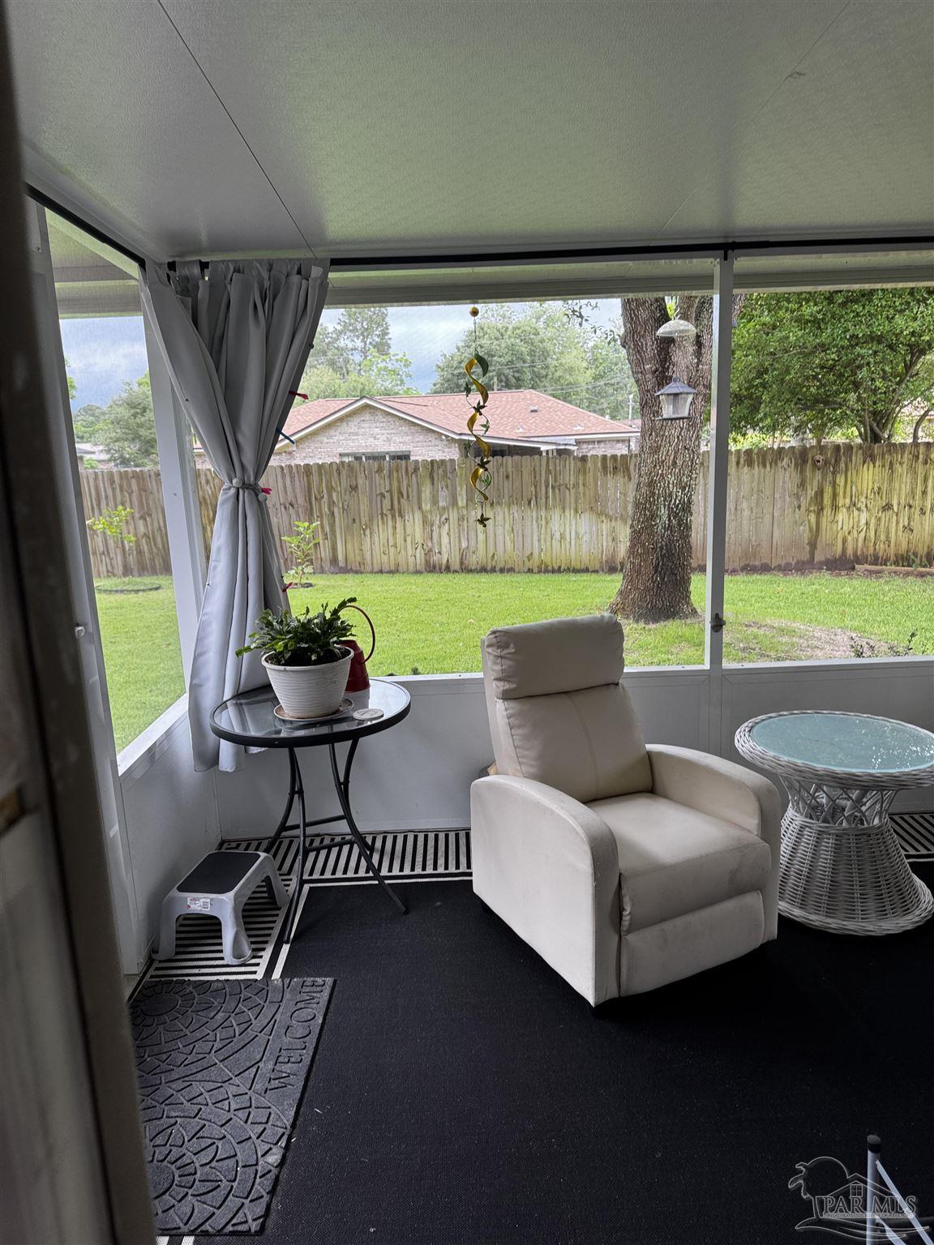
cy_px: 622
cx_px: 467
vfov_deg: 71.6
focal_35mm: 24
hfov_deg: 56.8
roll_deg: +1.8
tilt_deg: -12.8
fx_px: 863
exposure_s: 1/120
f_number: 1.78
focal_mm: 6.76
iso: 64
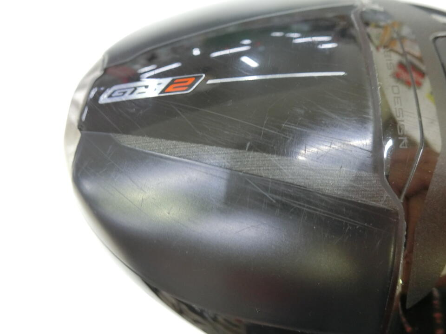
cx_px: 223
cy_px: 167
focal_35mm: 25
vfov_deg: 54.9
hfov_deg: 69.4
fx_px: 322
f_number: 2.8
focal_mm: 5.4
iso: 400
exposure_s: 1/50
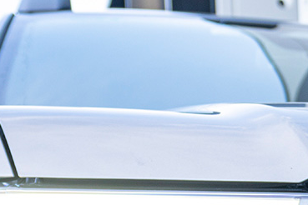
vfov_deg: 9.9
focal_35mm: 127
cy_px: 438
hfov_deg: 14.8
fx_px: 1086
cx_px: 487
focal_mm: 26
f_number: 4
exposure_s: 1/60
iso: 160
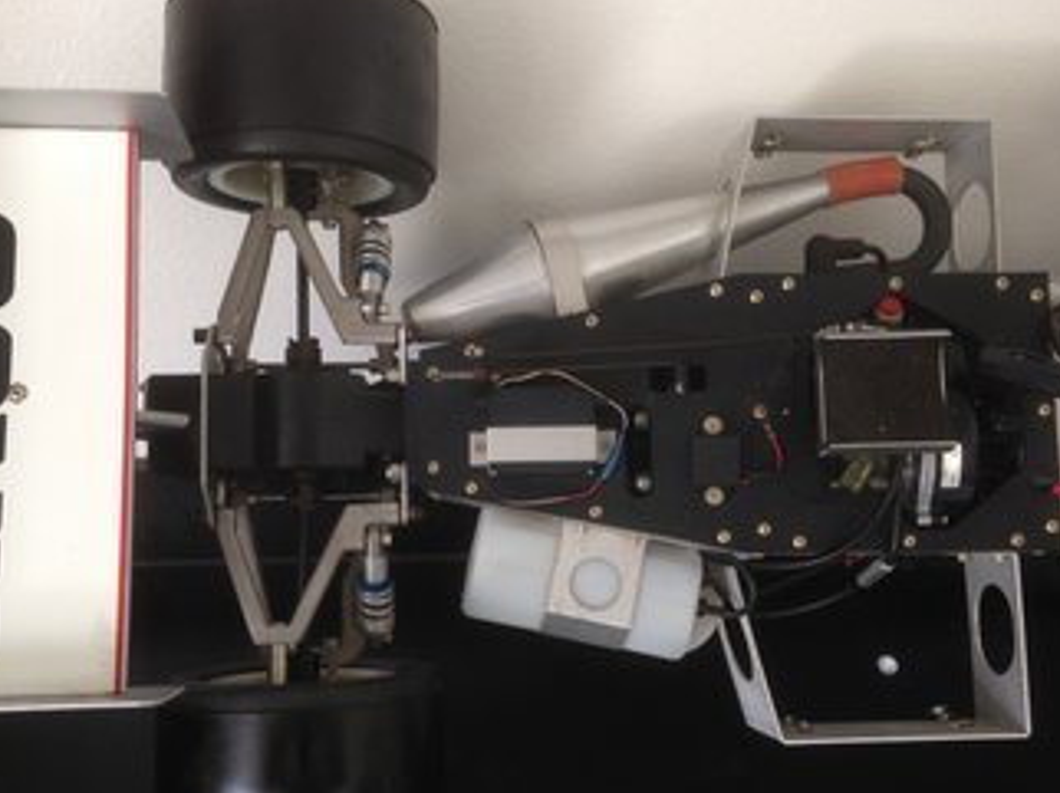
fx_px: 1255
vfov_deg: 35.1
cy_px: 428
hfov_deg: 45.7
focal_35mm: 41
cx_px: 474
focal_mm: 4.12
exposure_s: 1/20
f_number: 2.4
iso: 80
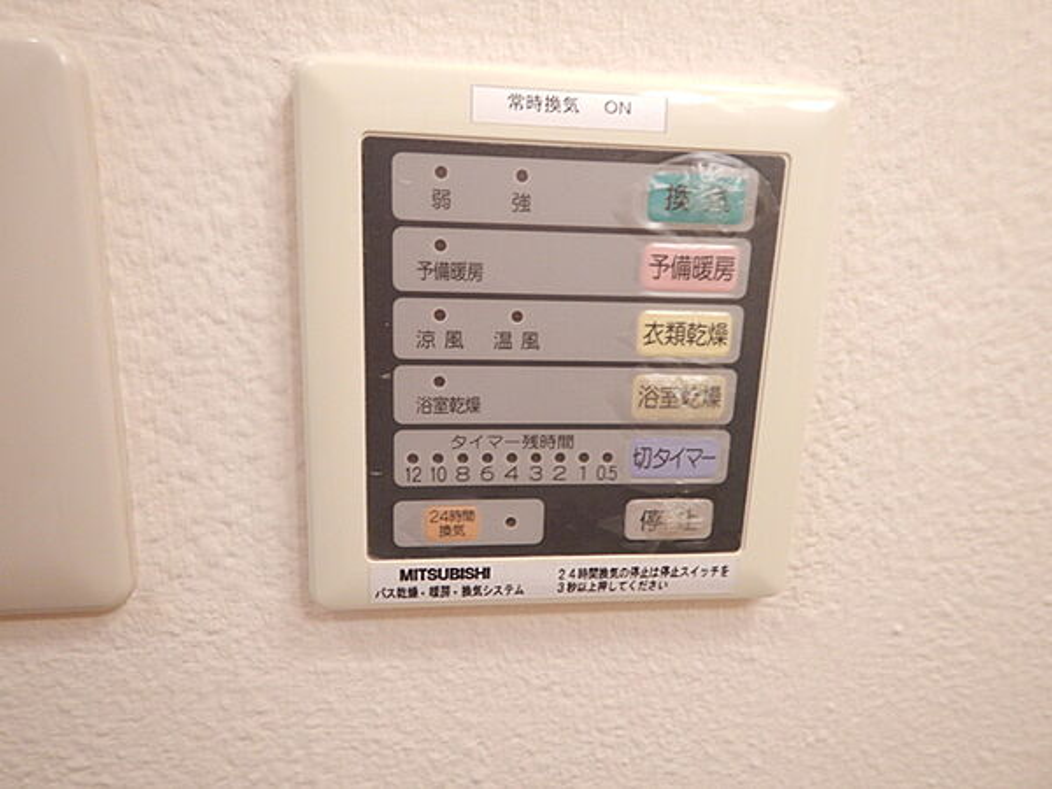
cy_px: 394
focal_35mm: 24
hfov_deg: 71.6
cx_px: 526
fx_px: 729
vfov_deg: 56.8
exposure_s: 1/30
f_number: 2.8
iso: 220
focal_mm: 4.3
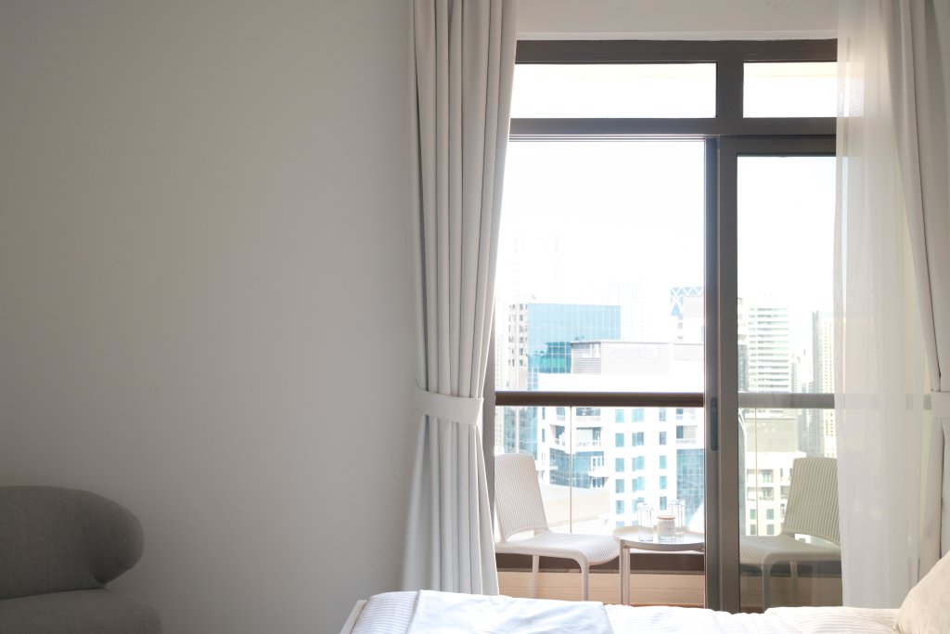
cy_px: 317
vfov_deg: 37.9
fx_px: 924
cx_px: 475
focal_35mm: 35
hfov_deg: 54.4
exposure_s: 1/80
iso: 100
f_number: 5
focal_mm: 35
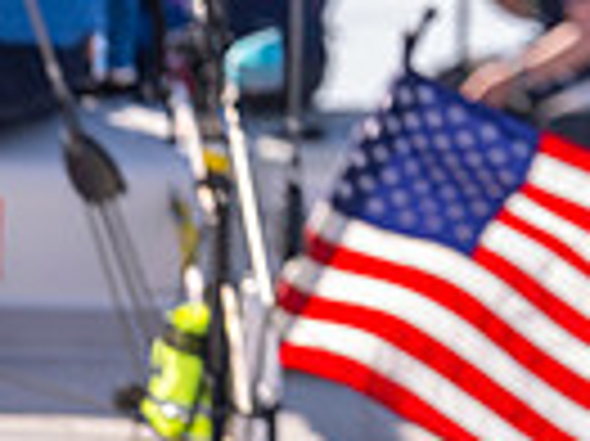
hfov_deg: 1.2
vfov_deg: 0.9
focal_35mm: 1708
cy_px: -317
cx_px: 896
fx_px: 29085
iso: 200
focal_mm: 400
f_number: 4.5
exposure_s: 1/400
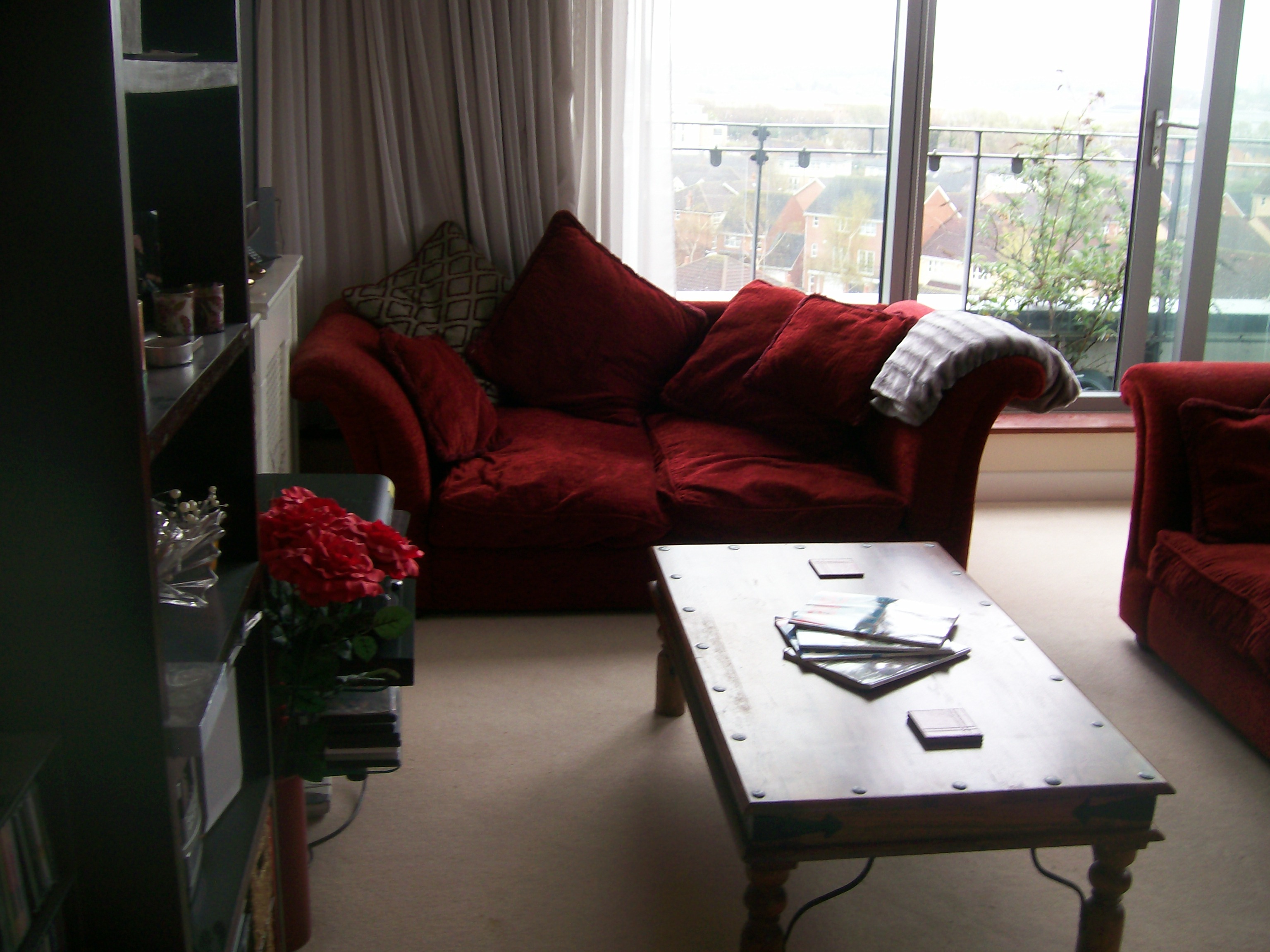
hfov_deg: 52.6
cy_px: 476
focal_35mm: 35
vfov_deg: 40.7
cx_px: 635
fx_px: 1284
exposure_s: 1/64
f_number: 2.8
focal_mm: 5.8
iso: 80
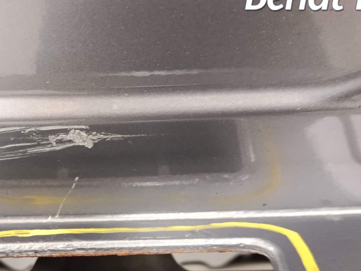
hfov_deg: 42.8
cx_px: 102
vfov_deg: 33.1
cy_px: 198
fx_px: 449
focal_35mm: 43
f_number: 1.7
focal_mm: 5.24
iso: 5375
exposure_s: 1/16.7
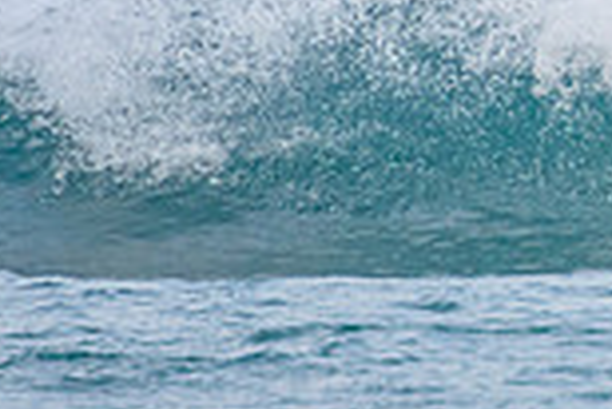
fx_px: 39374
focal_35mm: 2314
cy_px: -165
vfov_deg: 0.6
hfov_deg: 0.9
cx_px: 962
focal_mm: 400
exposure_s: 1/1600
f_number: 5.6
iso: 800
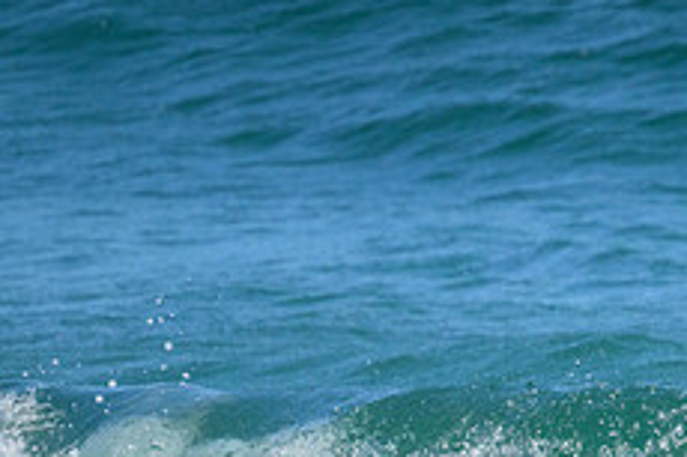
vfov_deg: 0.7
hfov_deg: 1.0
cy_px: 566
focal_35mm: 2020
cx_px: 532
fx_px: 38520
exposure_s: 1/2000
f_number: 11
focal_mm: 800
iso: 2000
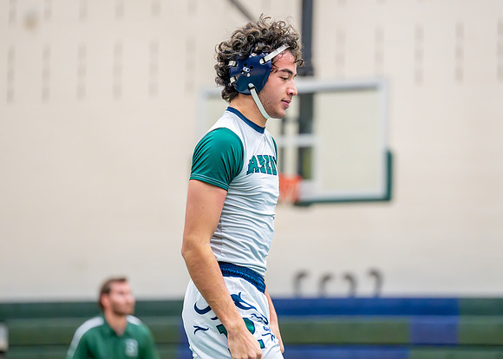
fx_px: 2439
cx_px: 262
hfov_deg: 11.8
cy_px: 161
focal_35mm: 171
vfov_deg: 8.4
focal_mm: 141
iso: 6400
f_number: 2.8
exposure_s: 1/1000
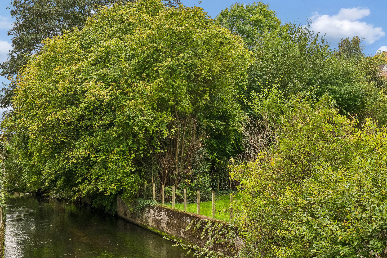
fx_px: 548
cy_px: 169
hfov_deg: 38.9
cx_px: 207
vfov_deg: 26.4
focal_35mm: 51
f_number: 8
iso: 400
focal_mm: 25.5
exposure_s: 1/200
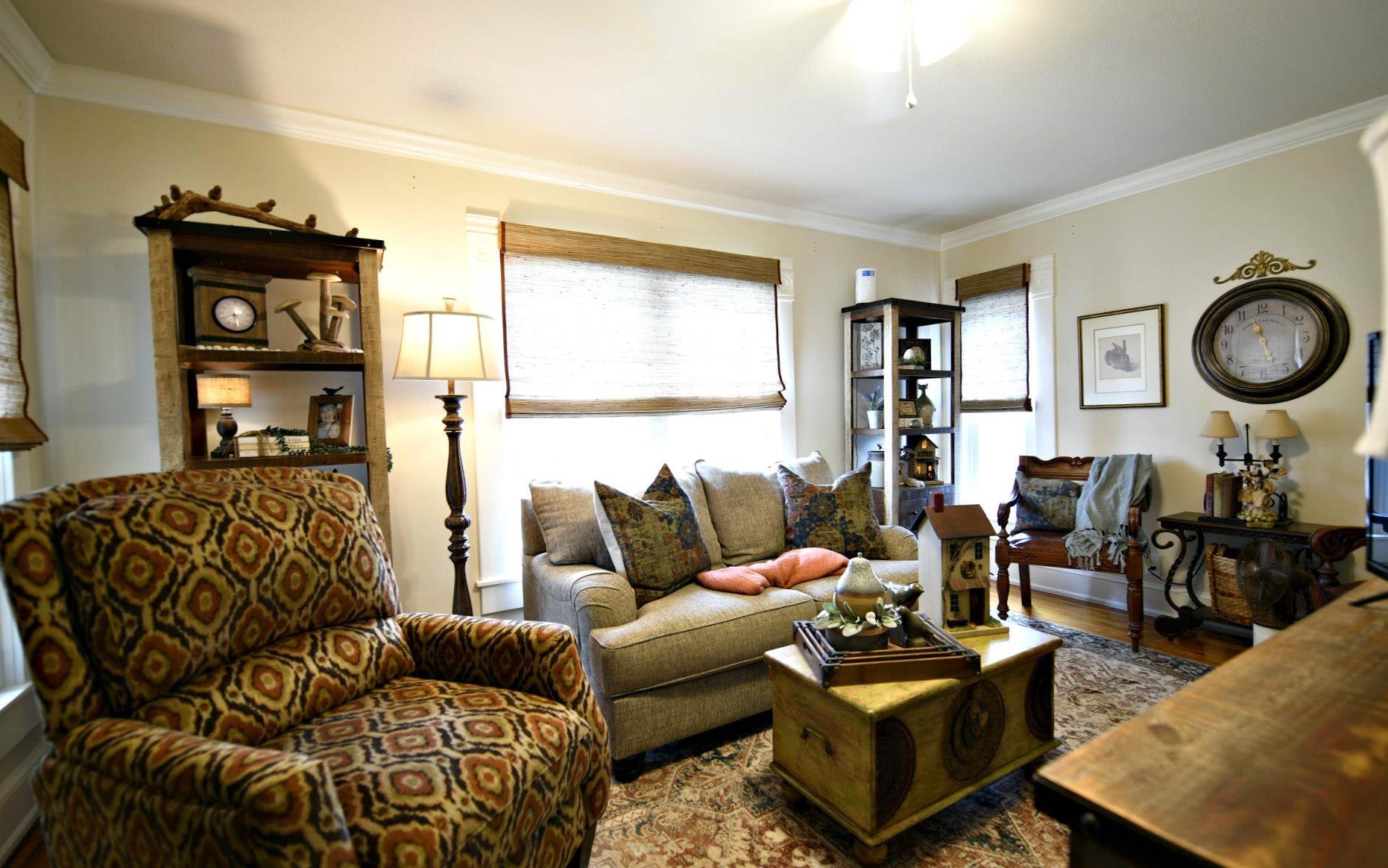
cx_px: 718
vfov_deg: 74.8
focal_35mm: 15
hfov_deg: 101.4
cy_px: 433
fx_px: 567
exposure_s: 1/15
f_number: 2.8
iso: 200
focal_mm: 14
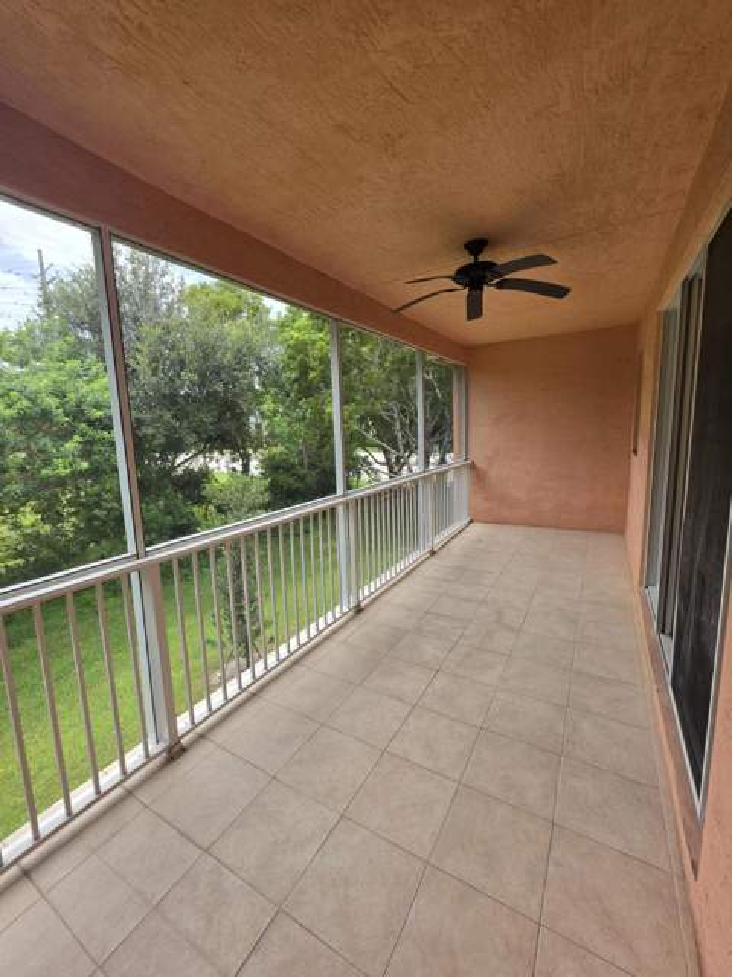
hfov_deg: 89.9
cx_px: 366
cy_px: 488
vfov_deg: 106.2
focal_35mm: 13
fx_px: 367
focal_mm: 2.2
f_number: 1.9
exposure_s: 1/299
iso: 32
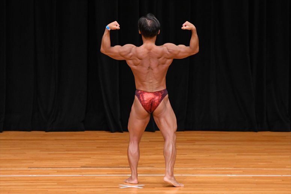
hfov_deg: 7.2
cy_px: 97
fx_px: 2303
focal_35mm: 285
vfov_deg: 4.8
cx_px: 146
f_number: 5.6
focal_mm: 190
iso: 3200
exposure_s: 1/400
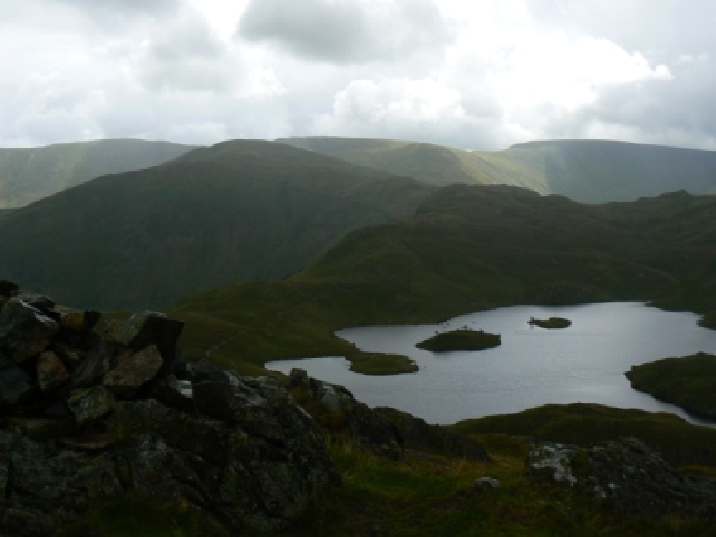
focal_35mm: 36
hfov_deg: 51.4
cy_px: 268
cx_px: 358
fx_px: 745
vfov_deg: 39.7
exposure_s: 1/320
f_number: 5.6
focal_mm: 6
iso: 80
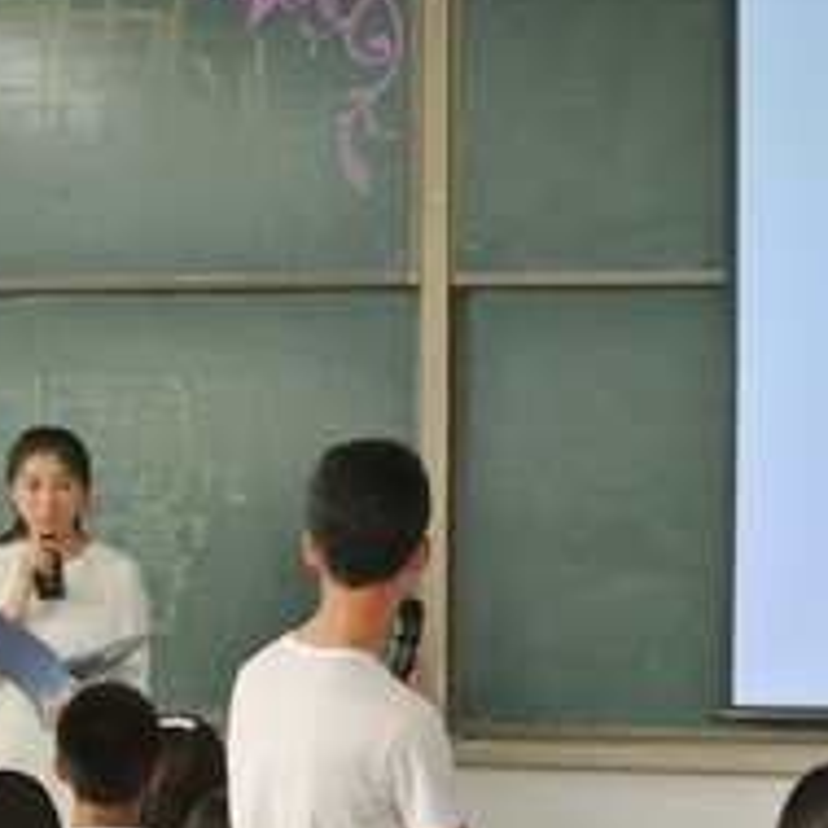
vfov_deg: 16.4
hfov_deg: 16.4
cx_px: 499
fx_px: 2869
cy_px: 585
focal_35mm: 106
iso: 1400
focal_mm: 21.1
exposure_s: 1/30
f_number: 5
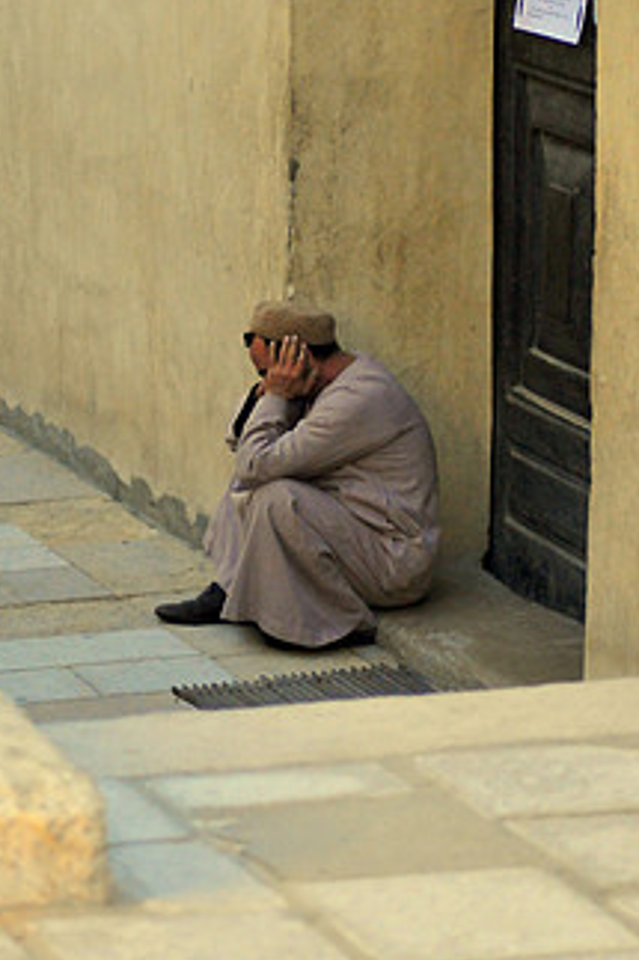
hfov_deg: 7.7
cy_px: 416
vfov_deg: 11.6
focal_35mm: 178
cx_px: 257
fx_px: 4736
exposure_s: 1/2000
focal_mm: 85
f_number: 4
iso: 2800
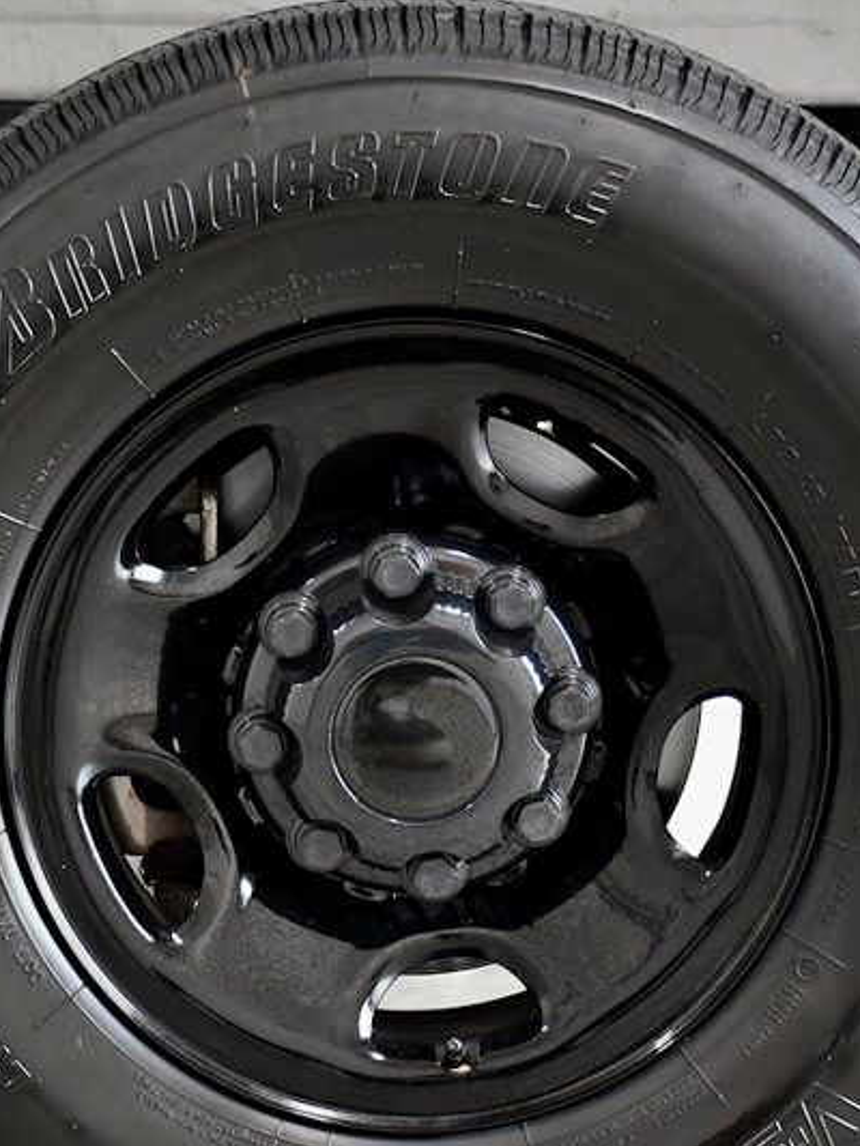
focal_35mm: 96
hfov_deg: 15.4
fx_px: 3179
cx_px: 389
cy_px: 711
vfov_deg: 20.4
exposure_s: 1/100
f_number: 4.2
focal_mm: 35
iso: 500
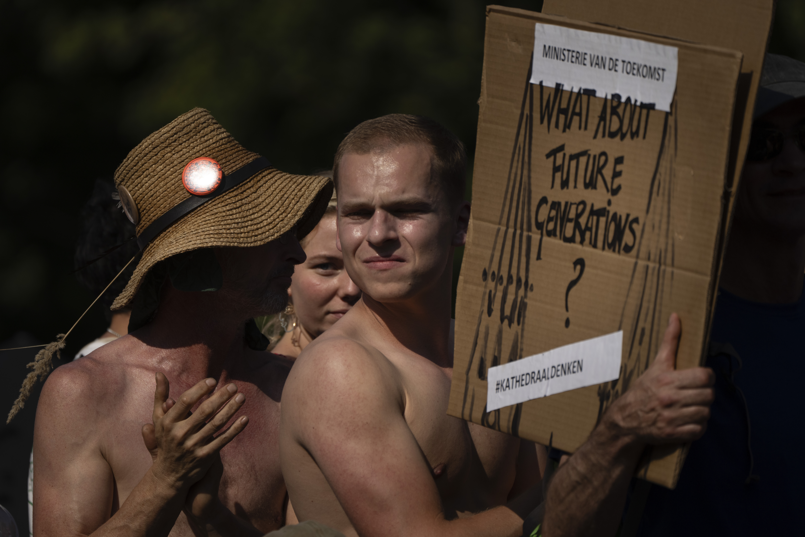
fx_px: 8005
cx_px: 402
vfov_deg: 3.8
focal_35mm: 358
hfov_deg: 5.8
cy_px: 268
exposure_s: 1/3200
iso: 200
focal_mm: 358
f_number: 5.6
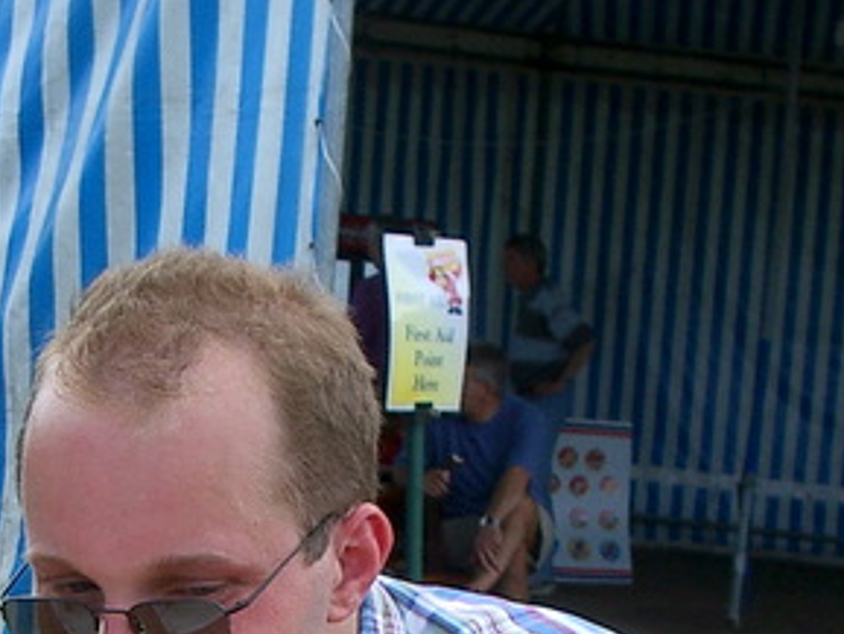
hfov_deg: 20.2
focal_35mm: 96
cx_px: 190
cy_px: 695
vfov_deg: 15.0
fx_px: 2342
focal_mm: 5.8
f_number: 2.6
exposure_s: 1/500
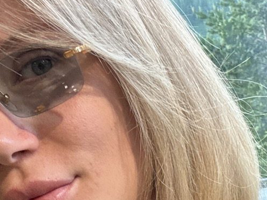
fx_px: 717
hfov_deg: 21.0
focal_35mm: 93
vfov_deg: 15.0
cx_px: 176
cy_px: 278
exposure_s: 1/50
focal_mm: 2.69
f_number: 1.9
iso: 100
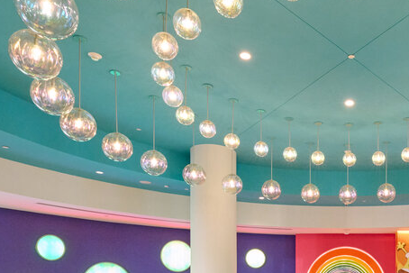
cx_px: 350
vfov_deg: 32.3
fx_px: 420
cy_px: 290
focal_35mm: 37
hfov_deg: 47.7
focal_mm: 14
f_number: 13
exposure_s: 1/60
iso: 2000
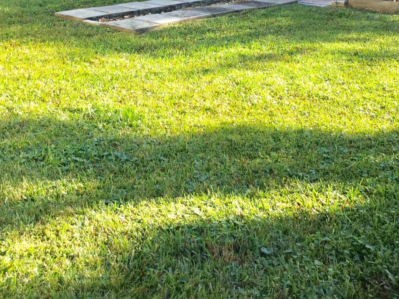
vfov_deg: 20.9
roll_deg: -2.5
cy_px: 40
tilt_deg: -12.1
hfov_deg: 28.1
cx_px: 175
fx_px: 795
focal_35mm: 69
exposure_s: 1/254
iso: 25
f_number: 2.4
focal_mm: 3.3
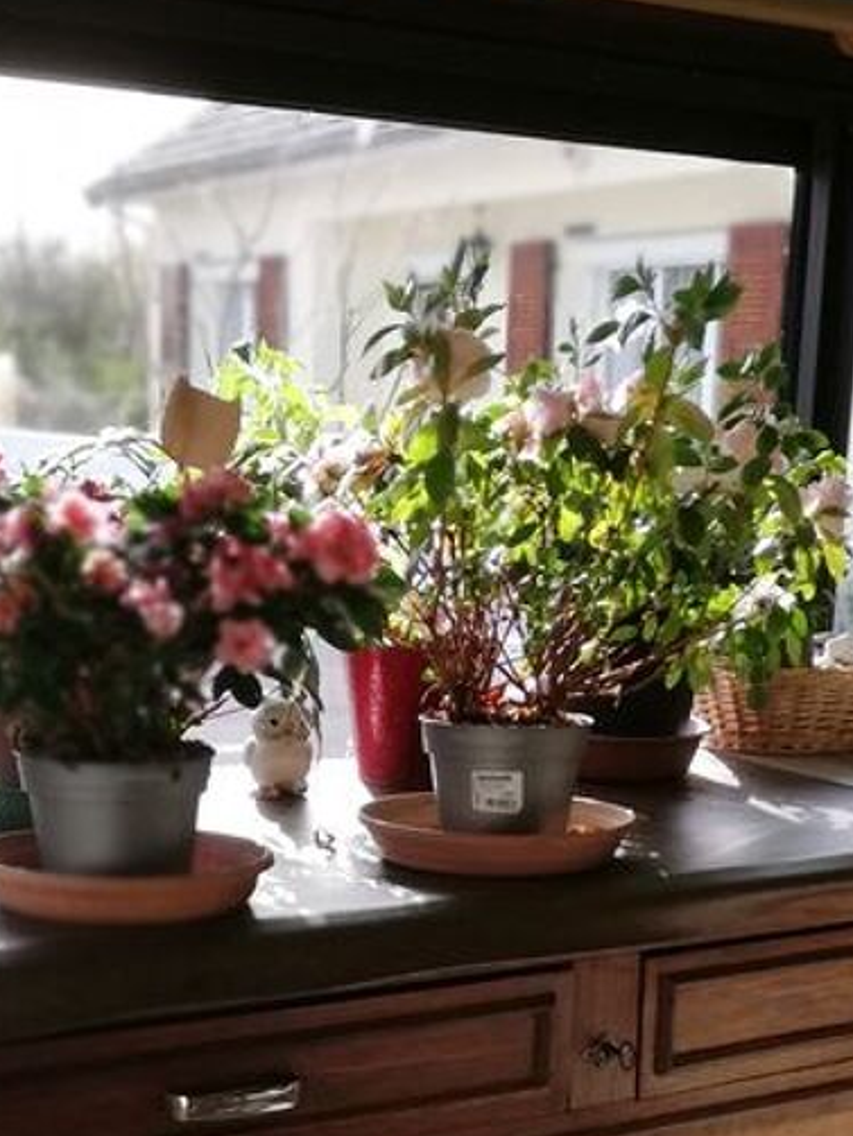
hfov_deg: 21.3
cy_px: 1078
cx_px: 464
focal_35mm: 69
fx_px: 2265
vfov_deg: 26.9
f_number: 4
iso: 50
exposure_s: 1/169
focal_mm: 3.81
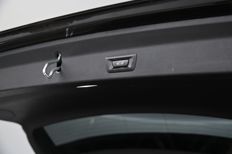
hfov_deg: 50.7
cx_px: 116
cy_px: 77
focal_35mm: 38
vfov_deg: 35.0
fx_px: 245
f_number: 4
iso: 2000
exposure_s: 1/80
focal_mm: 38
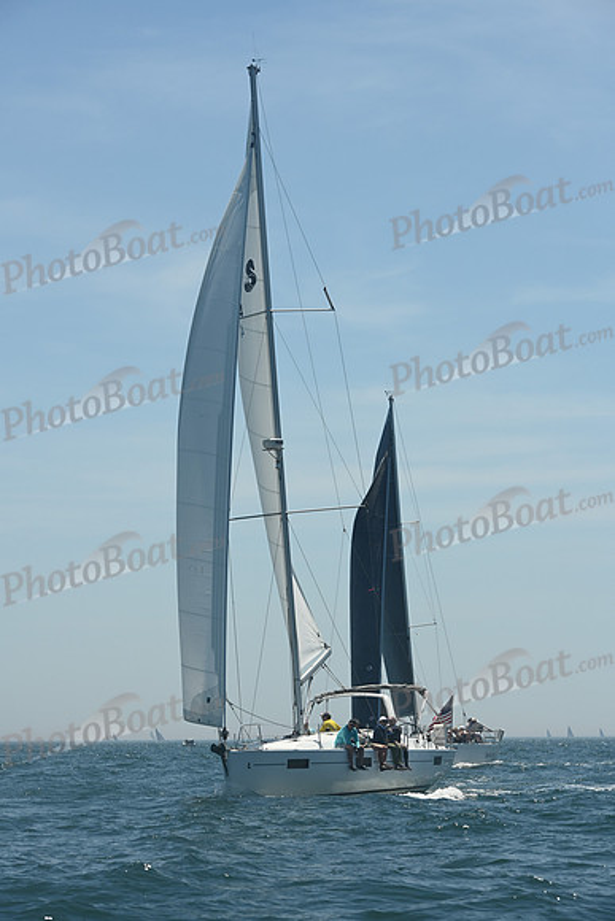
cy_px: 460
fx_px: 3124
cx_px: 308
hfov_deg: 11.2
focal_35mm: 122
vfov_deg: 16.8
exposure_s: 1/1000
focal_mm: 122
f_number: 11
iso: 320
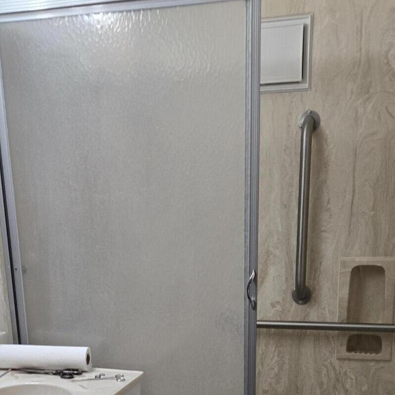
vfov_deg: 31.3
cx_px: 181
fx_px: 658
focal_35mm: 51
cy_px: 380
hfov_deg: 33.4
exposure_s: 1/120
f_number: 1.8
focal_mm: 5.4
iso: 200
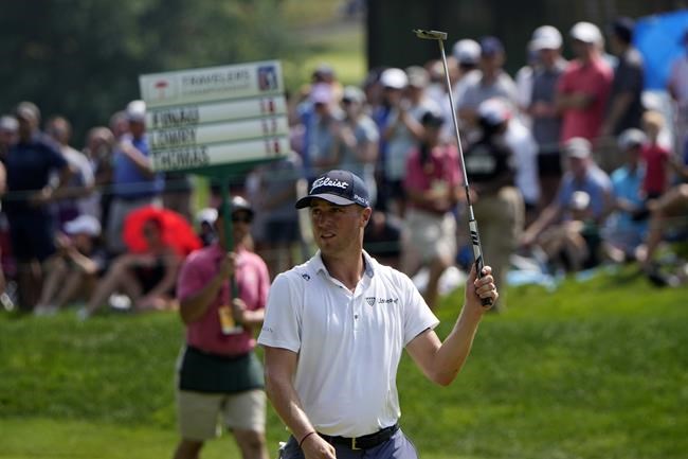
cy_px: 230
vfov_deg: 2.5
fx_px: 10546
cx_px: 344
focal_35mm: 552
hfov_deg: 3.7
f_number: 6.3
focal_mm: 368
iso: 400
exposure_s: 1/1600
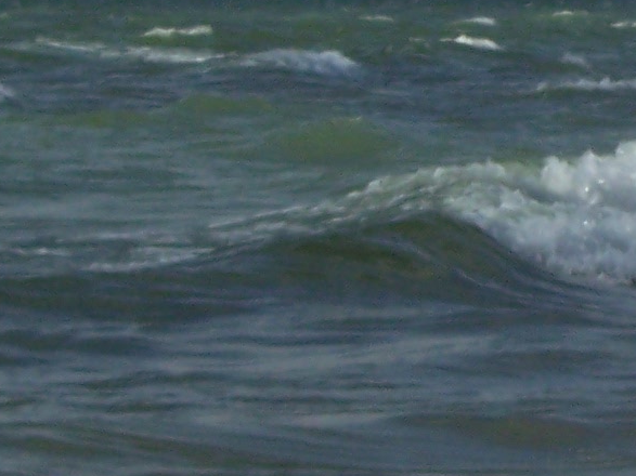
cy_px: 133
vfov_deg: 3.8
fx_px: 7274
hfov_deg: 5.0
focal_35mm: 396
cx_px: 734
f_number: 8
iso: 80
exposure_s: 1/400
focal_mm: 13.6
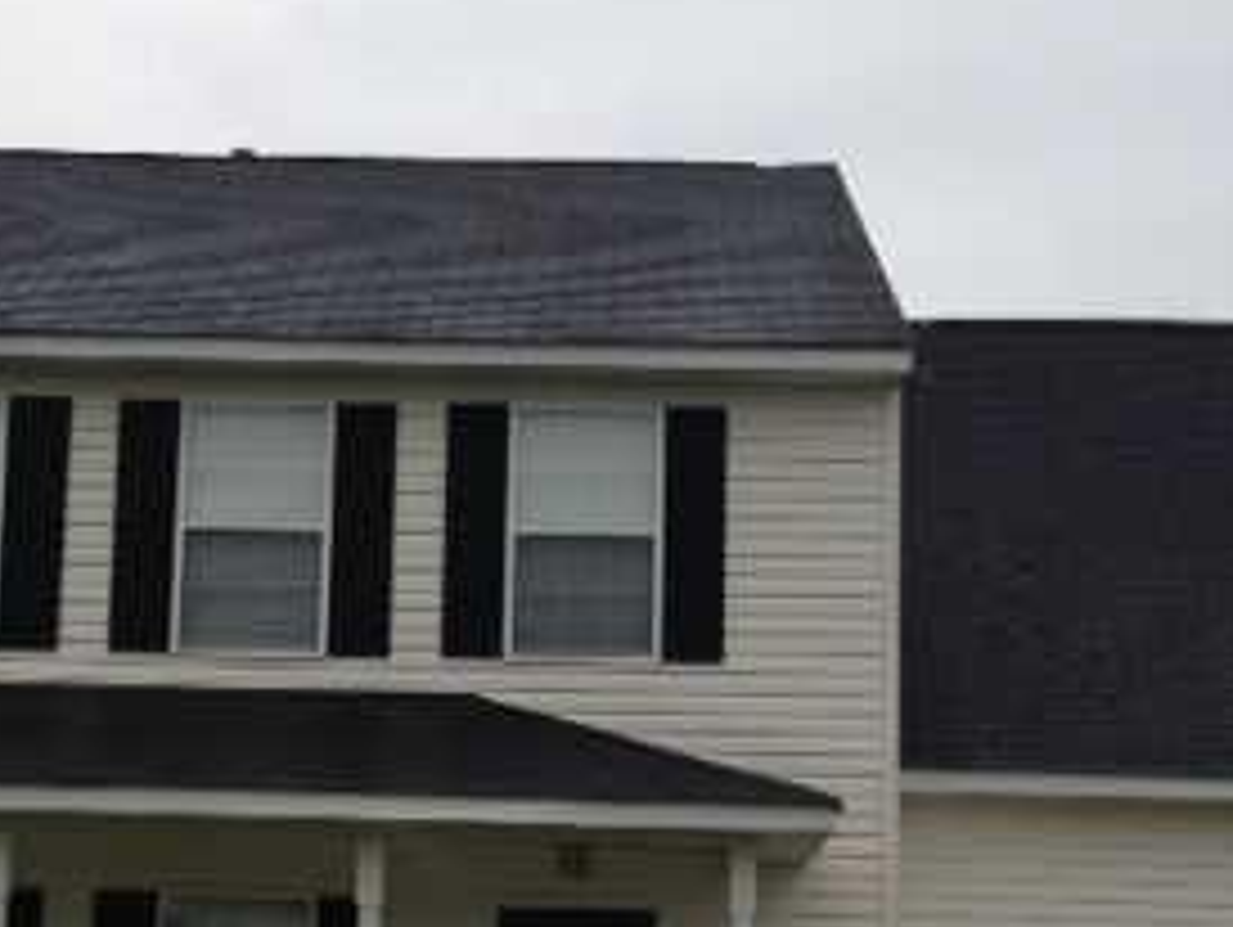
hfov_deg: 25.3
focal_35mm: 77
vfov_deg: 19.0
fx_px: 2745
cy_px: 688
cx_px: 540
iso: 50
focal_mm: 4.13
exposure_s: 1/1466
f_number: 2.4
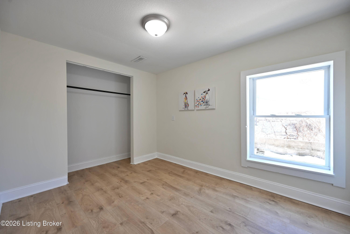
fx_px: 136
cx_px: 175
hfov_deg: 104.2
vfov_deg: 81.3
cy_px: 117
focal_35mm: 14
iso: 220
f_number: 5.6
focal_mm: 14
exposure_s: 1/20
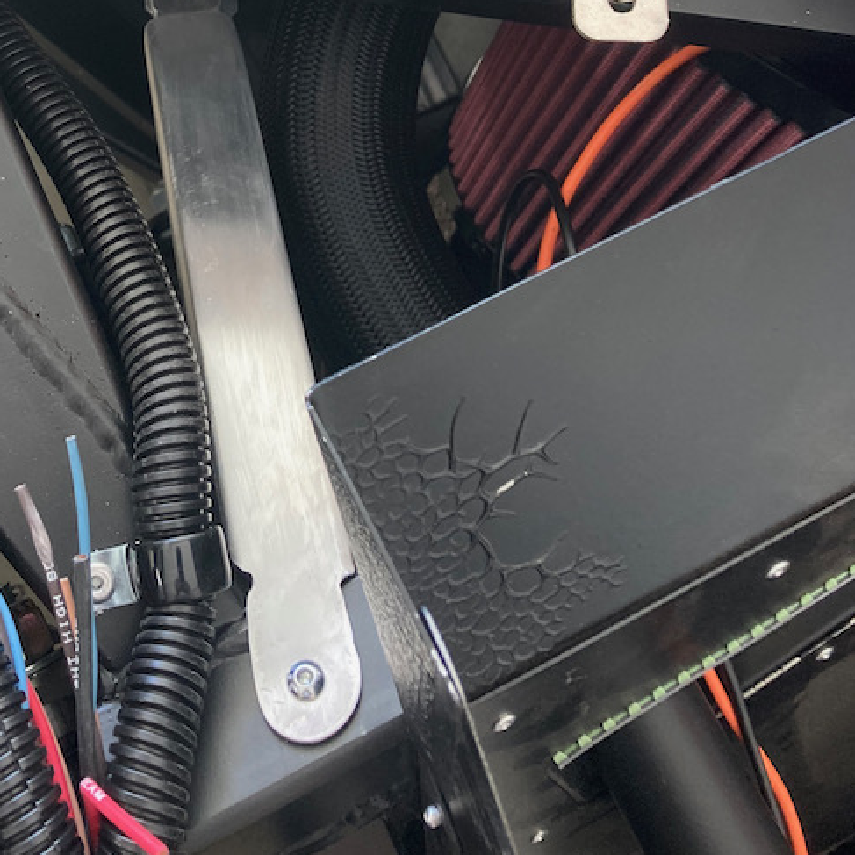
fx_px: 1453
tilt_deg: -72.2
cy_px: 5
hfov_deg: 32.2
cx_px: 219
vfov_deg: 30.5
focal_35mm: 52
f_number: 1.8
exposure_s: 1/60
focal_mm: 3.99
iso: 64
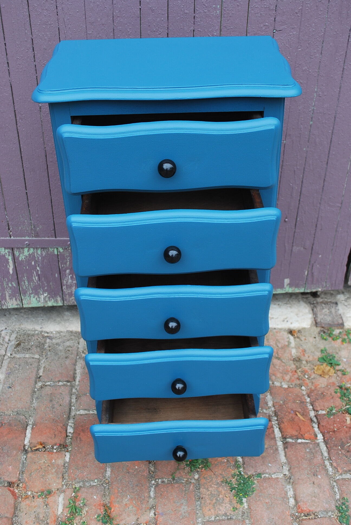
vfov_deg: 49.5
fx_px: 569
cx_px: 176
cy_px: 262
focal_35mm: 39
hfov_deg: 34.3
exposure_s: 1/100
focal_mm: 26
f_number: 5
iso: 200
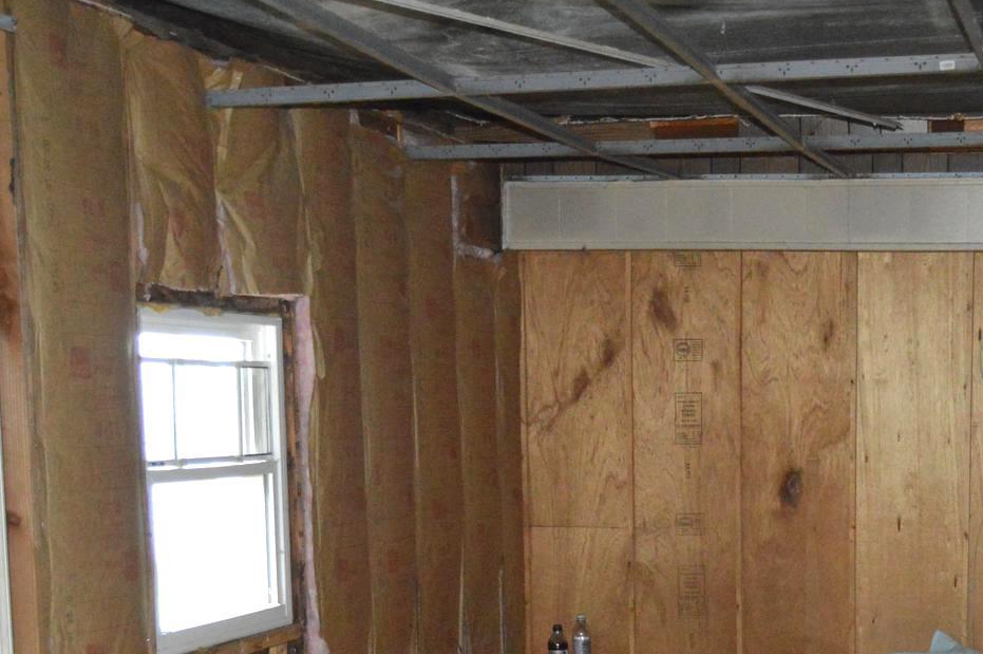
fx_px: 1801
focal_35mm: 66
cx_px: 828
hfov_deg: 29.6
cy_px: 714
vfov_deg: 19.7
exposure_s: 1/125
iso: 3200
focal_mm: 20
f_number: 3.5
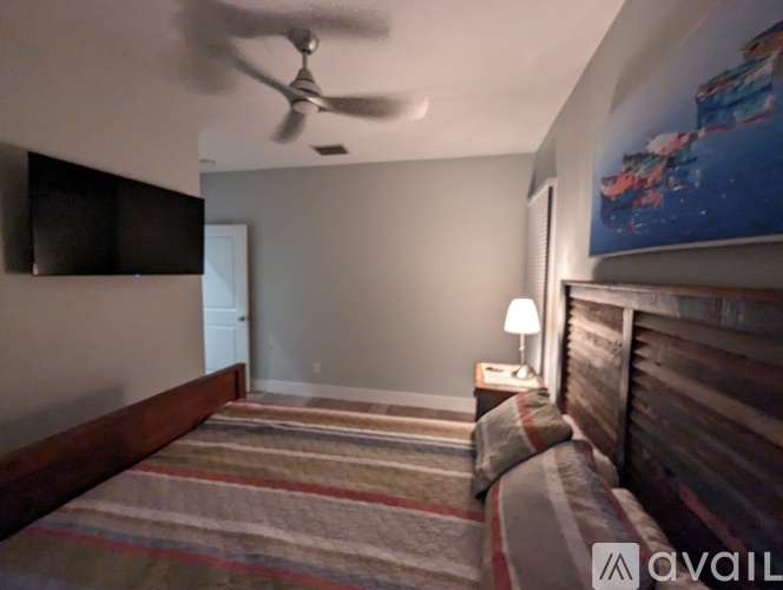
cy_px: 295
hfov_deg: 106.1
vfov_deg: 90.1
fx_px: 294
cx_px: 392
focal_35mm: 13
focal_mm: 1.95
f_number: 2.2
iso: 327
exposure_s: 1/24
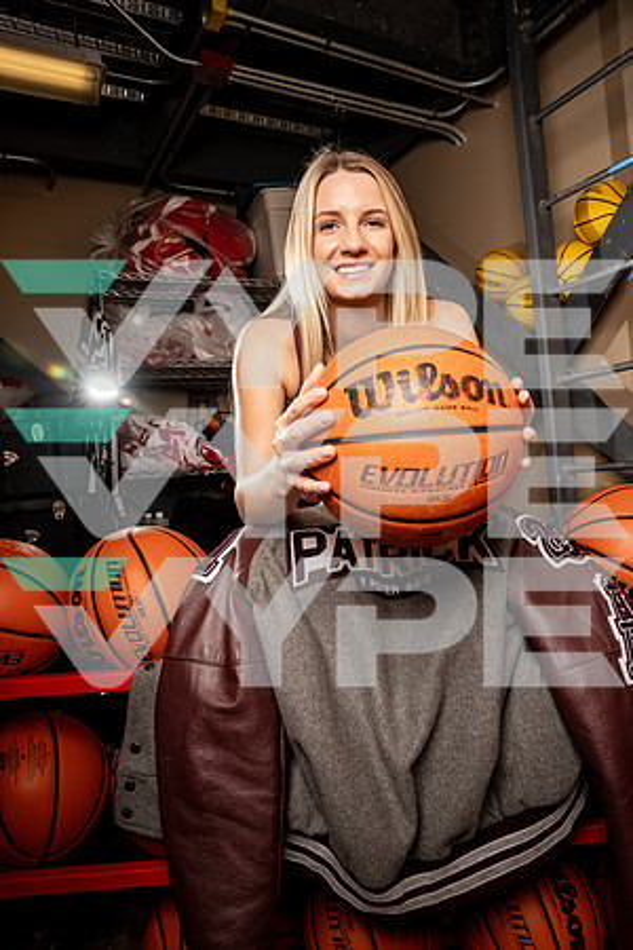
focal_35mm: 24
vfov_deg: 73.7
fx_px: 633
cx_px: 316
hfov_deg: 53.1
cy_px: 475
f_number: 7.1
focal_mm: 24
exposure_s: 1/250
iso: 100
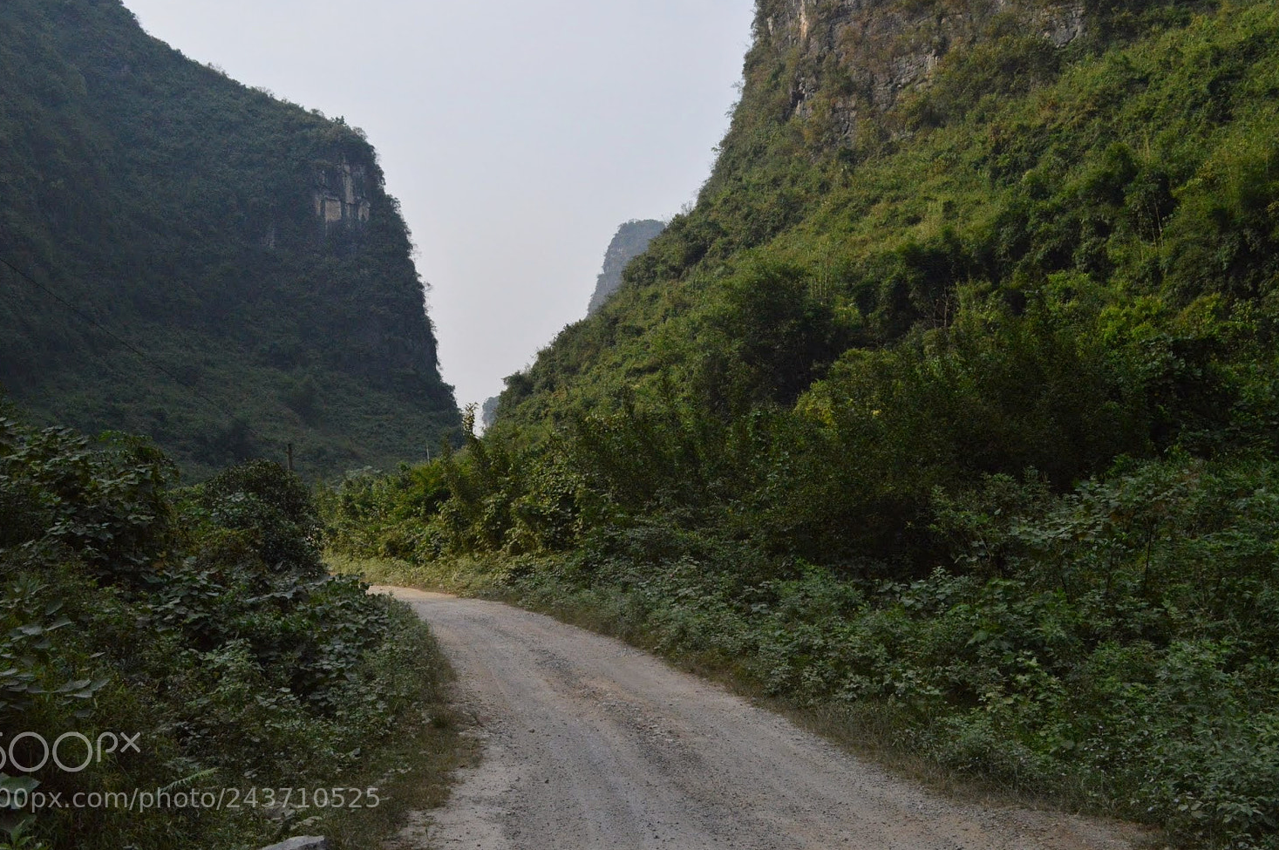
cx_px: 622
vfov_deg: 36.8
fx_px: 1278
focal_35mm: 36
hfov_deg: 53.2
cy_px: 403
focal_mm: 22
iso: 1600
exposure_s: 1/4000
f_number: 6.3
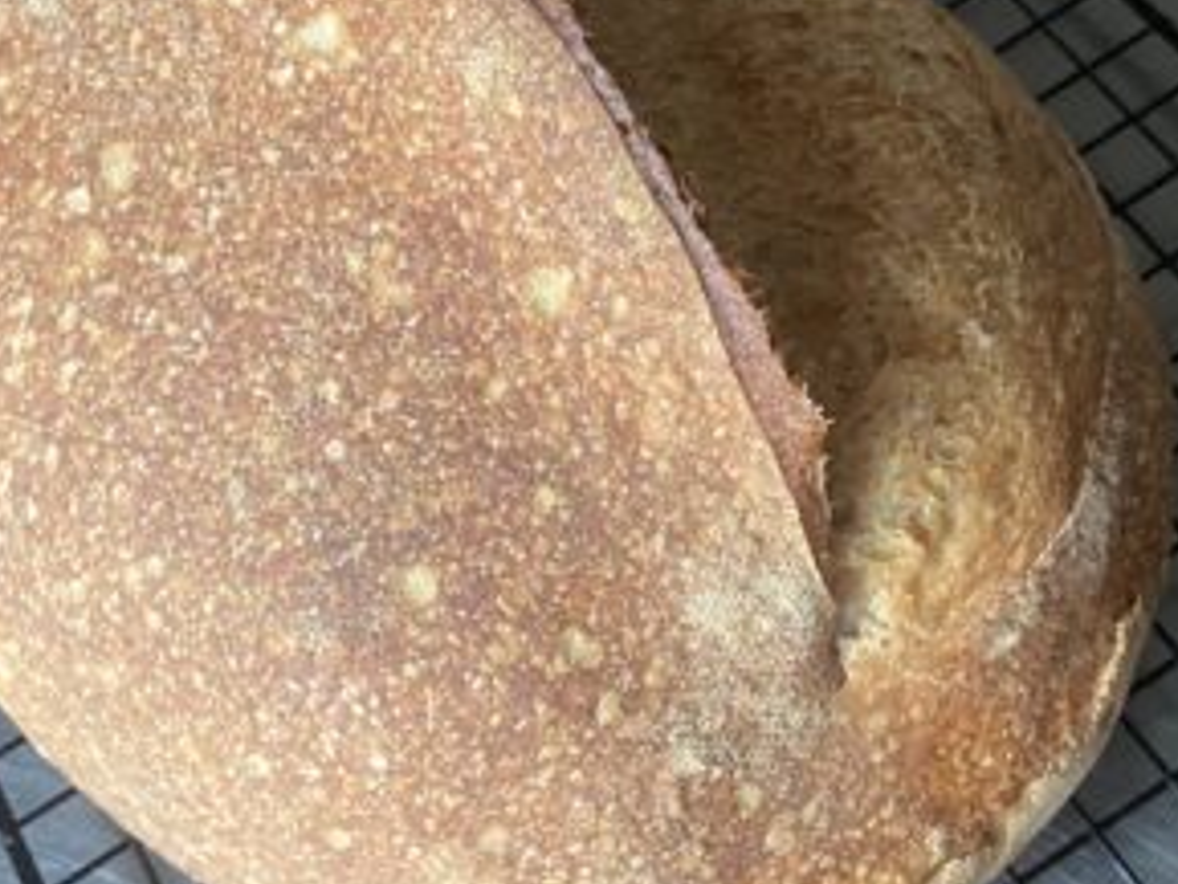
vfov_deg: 24.4
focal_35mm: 60
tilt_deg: -58.0
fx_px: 2043
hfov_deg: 32.2
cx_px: 597
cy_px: 375
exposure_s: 1/60
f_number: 1.8
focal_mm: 4.25
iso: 250
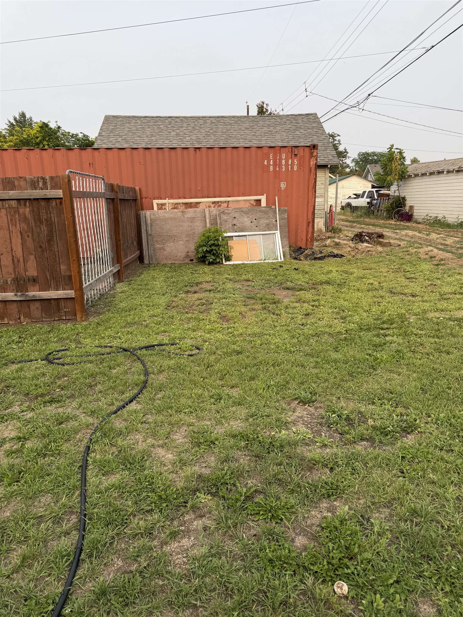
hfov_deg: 56.8
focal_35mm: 24
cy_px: 308
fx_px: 428
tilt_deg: -13.7
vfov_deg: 71.6
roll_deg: +1.6
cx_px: 232
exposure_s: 1/1046
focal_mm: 6.76
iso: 80
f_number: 1.78
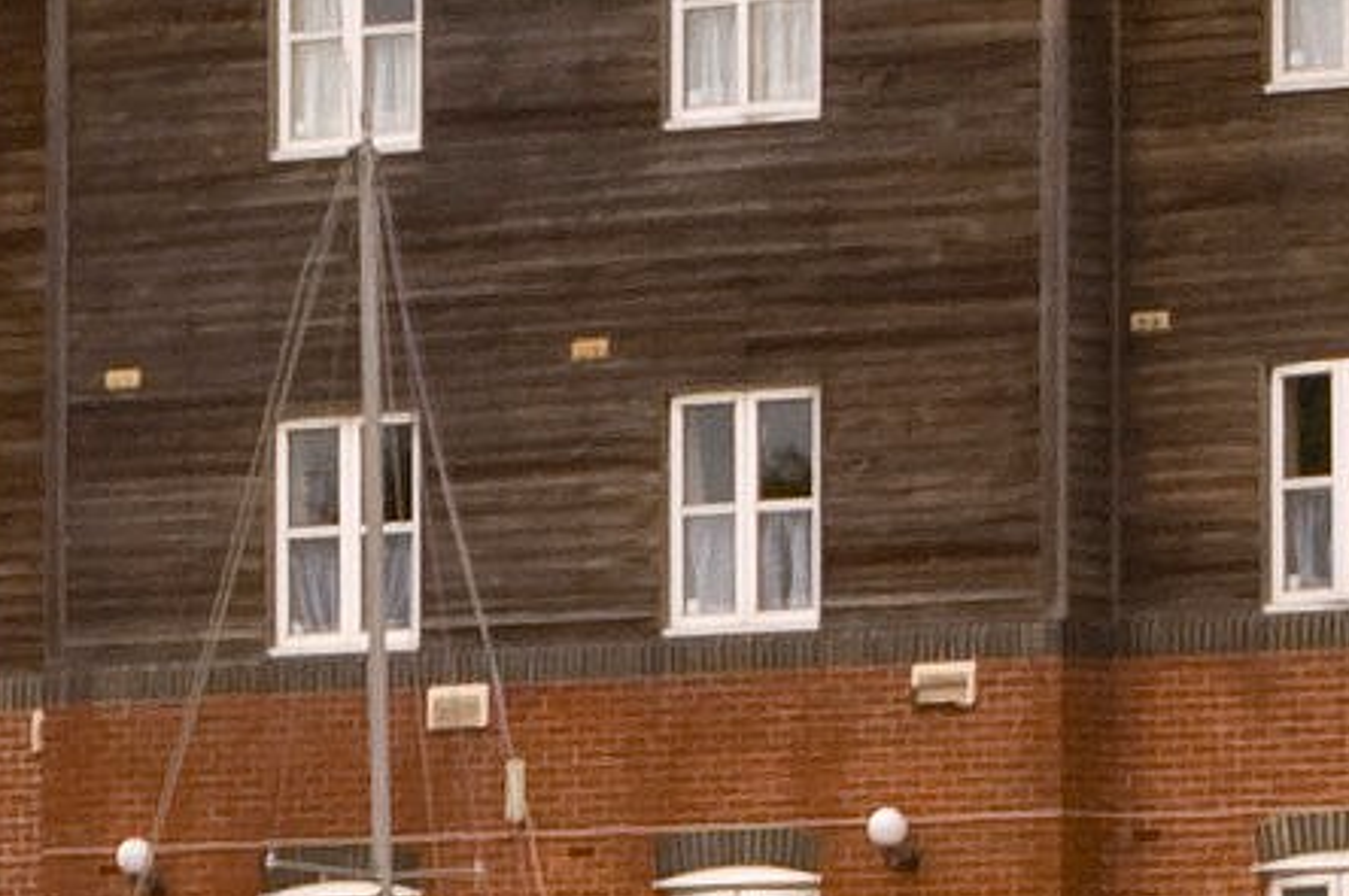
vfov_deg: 2.8
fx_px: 18266
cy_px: 1327
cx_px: 109
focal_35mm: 488
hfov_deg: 4.2
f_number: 11
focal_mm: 48
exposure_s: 1/60
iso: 200
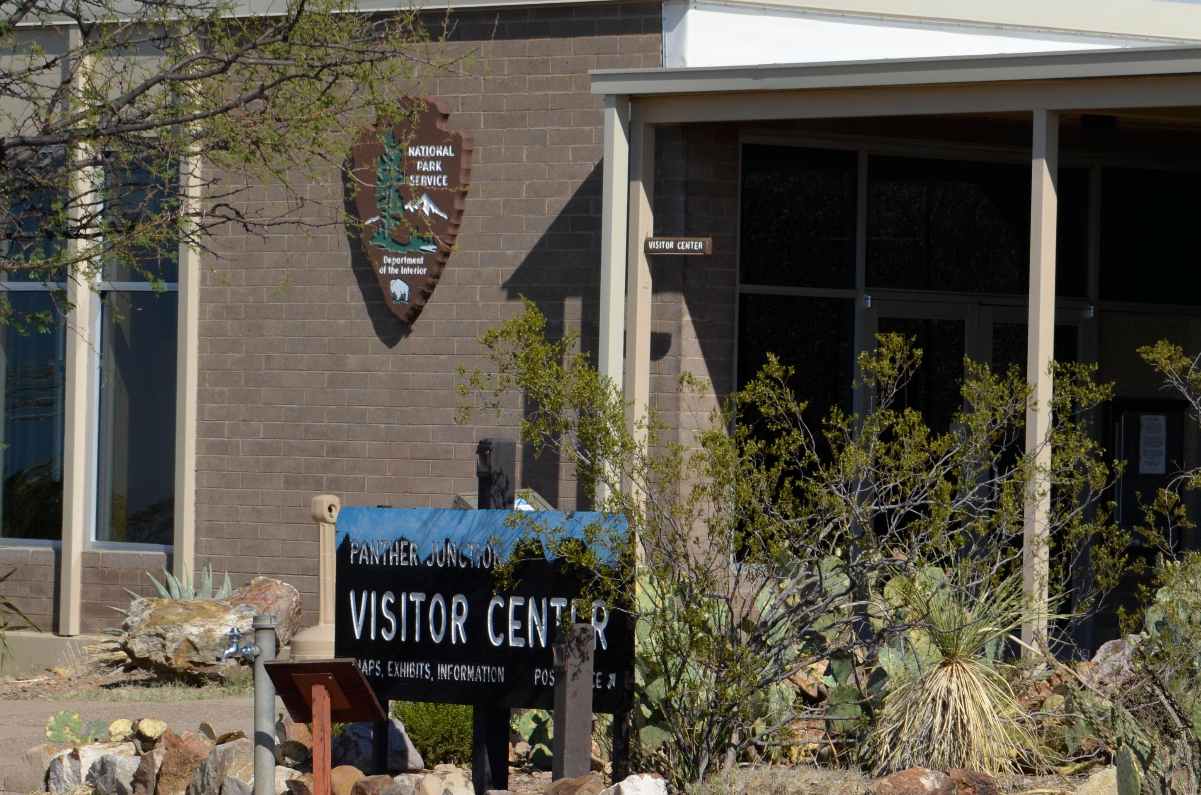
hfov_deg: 9.5
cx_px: 991
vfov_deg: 6.3
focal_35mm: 217
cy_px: 458
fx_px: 7220
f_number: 9
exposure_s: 1/320
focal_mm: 85
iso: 100
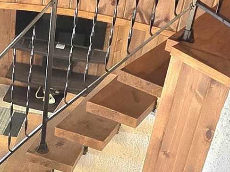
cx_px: 33
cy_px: 263
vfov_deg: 16.3
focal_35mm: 82
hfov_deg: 23.4
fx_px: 545
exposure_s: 1/60.2
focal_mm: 2.2
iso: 320
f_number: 2.2
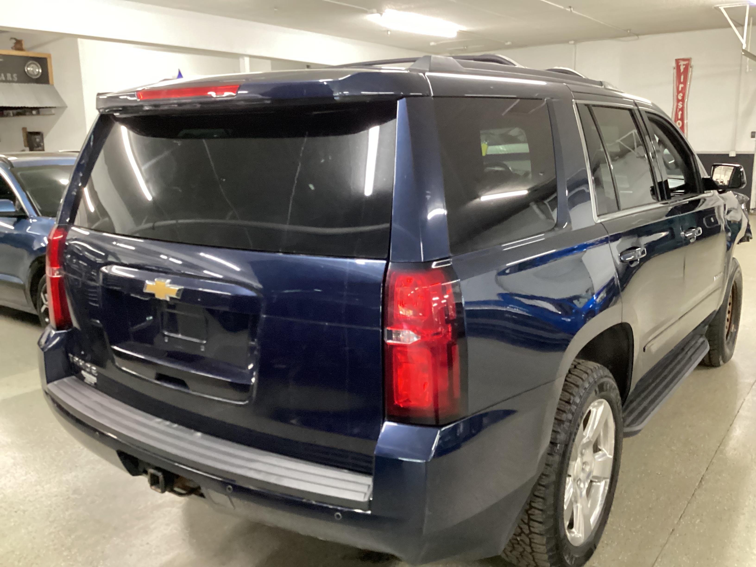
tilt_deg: -14.2
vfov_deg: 45.4
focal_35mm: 31
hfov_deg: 58.4
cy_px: 284
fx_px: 677
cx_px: 378
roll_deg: -0.3
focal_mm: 3.3
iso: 500
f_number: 2.4
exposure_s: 1/30
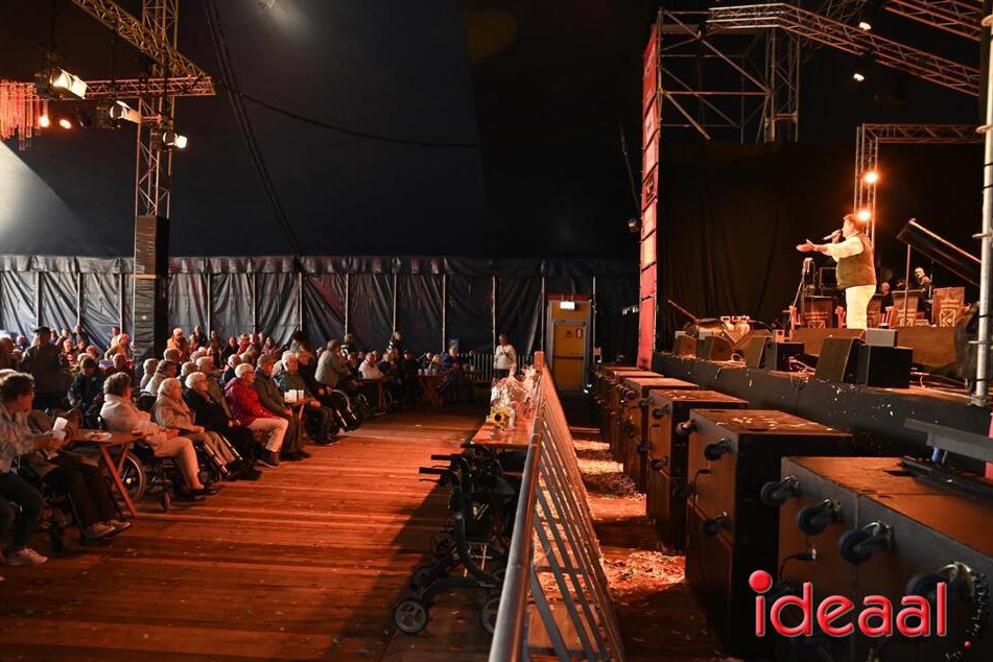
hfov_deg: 71.5
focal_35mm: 25
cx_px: 481
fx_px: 690
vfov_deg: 51.3
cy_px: 343
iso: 3200
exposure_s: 1/60
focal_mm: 24
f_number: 4
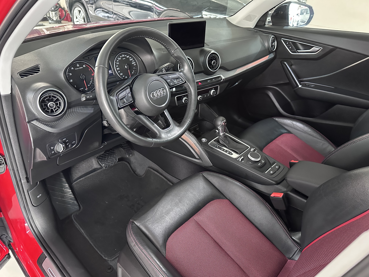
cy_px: 138
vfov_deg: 56.8
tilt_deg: -32.6
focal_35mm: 24
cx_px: 184
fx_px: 256
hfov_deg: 71.6
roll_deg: -2.1
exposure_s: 1/41
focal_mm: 6.86
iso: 1000
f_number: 1.78
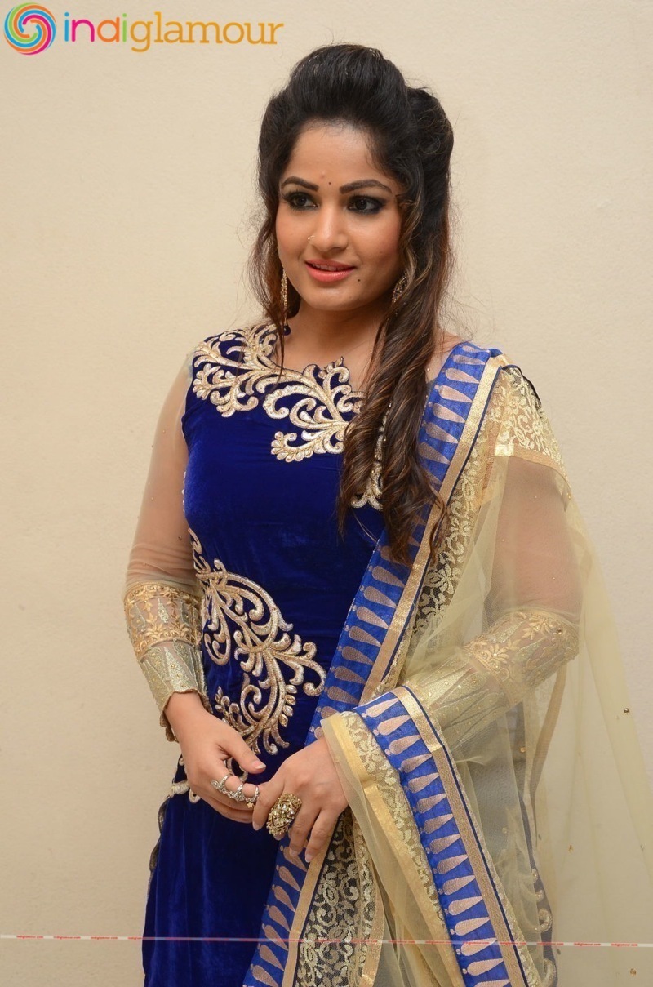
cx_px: 326
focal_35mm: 72
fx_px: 1969
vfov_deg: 28.1
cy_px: 494
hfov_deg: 18.8
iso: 1000
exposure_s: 1/100
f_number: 6.3
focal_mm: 48
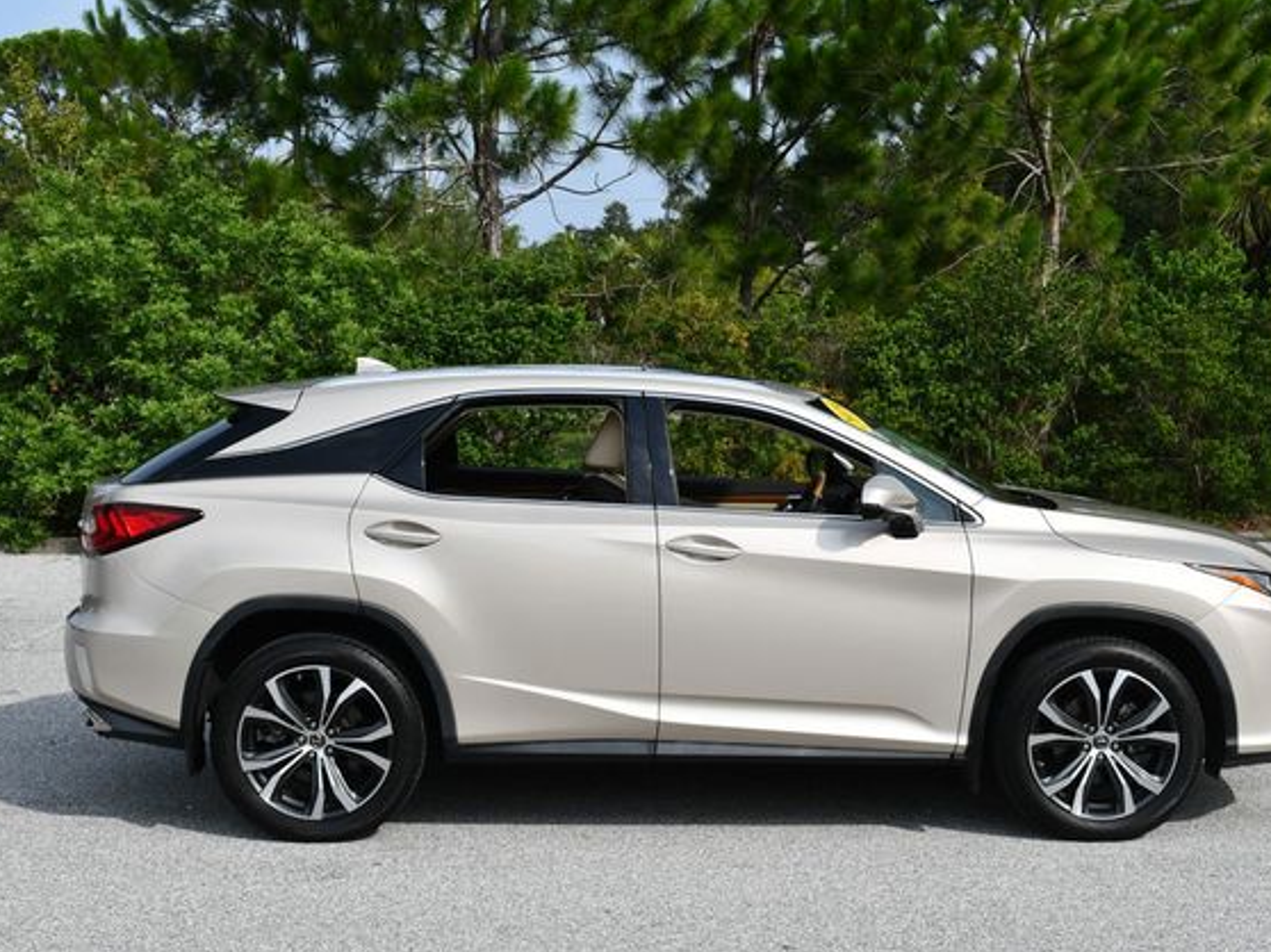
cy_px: 481
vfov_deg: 27.5
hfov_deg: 36.2
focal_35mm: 53
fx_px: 1945
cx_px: 676
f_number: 8
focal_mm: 24
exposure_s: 1/320
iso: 100
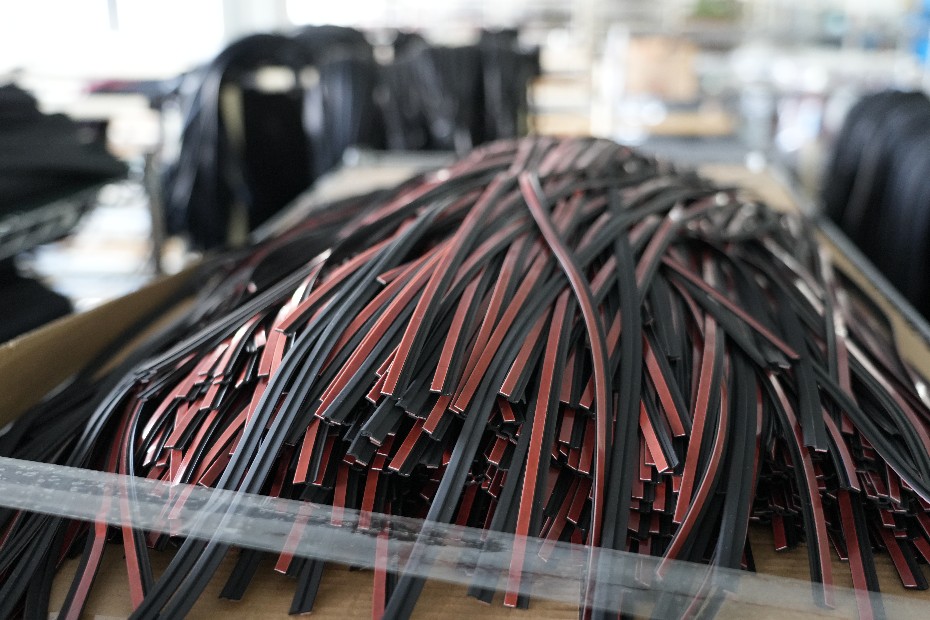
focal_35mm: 43
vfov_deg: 31.2
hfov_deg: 45.4
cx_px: 465
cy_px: 310
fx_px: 1111
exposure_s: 1/50
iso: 3200
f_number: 4
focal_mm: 43
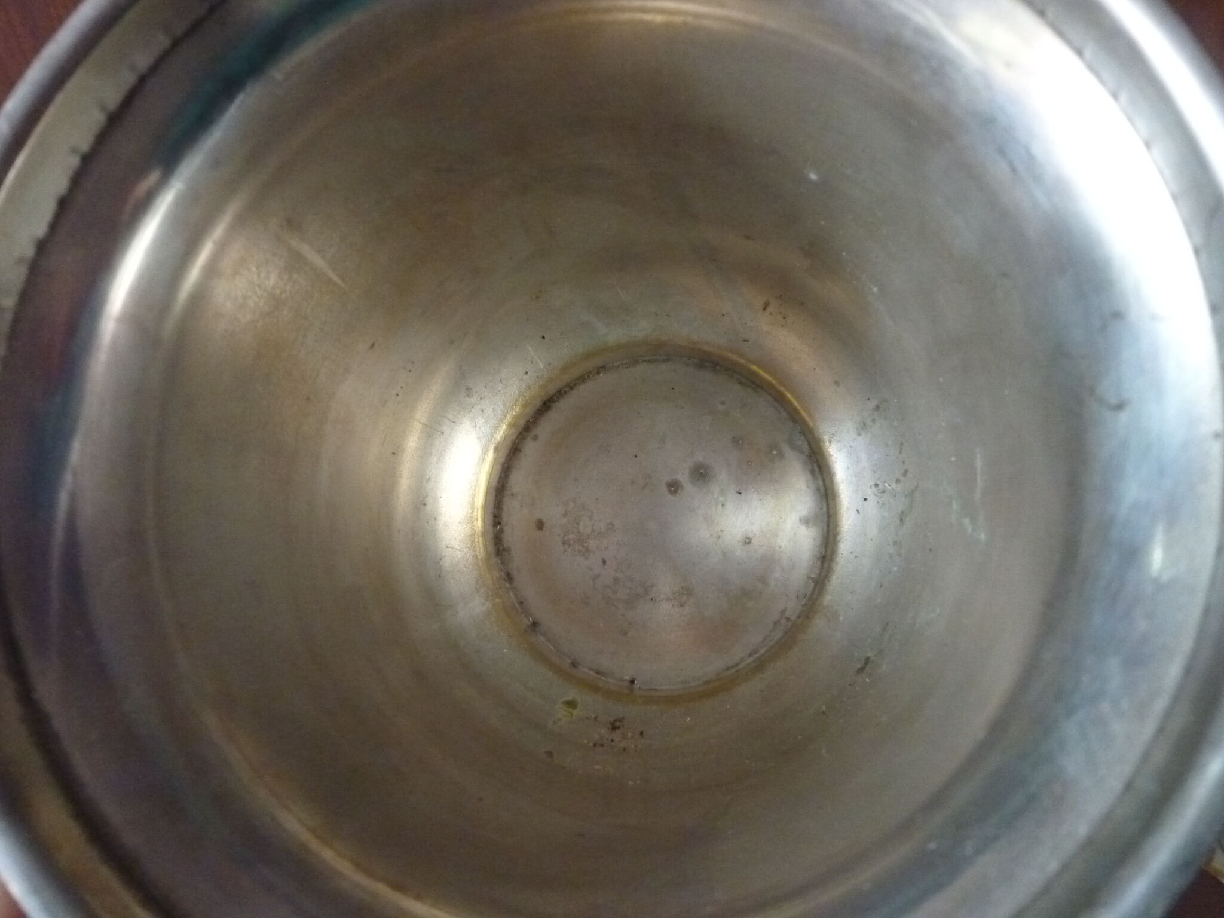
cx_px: 612
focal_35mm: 25
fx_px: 884
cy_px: 459
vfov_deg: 54.9
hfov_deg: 69.4
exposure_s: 1/15
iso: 800
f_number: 2.8
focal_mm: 4.5
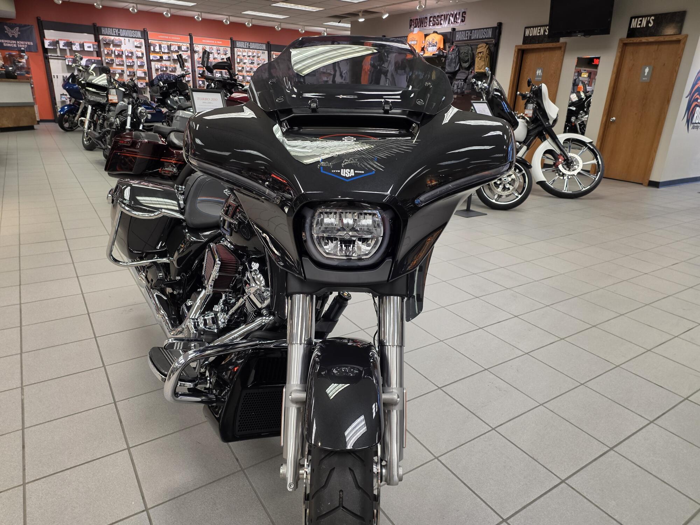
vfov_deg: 58.9
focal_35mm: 23
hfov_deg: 73.9
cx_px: 350
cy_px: 262
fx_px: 465
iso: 200
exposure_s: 1/120
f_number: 1.7
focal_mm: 6.25
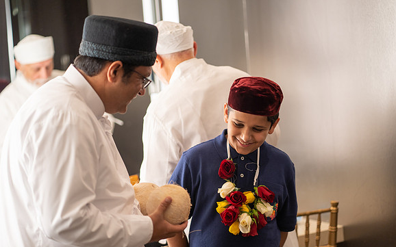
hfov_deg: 23.8
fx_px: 939
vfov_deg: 15.0
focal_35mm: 87
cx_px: 198
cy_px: 132
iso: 400
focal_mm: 85
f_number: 1.8
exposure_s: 1/160
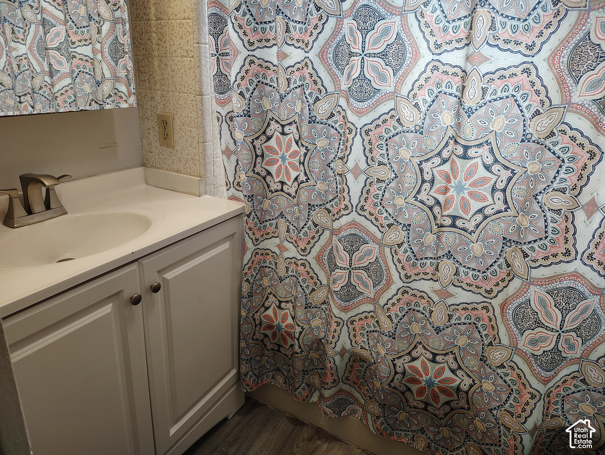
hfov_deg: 71.5
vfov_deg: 56.9
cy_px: 228
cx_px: 302
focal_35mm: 24
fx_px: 420
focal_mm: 5.56
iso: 741
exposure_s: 1/120
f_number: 1.8
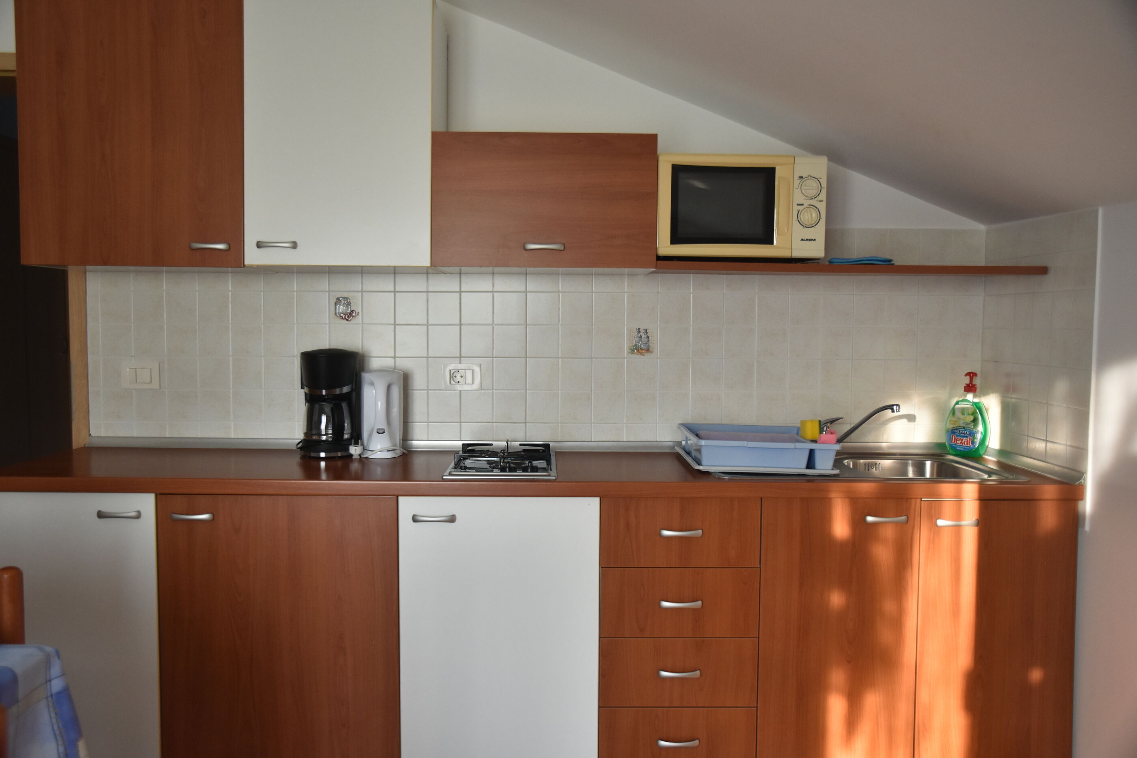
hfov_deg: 61.9
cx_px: 568
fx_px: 948
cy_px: 379
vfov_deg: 43.6
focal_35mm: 30
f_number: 3.5
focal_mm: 20
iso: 1000
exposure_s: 1/80
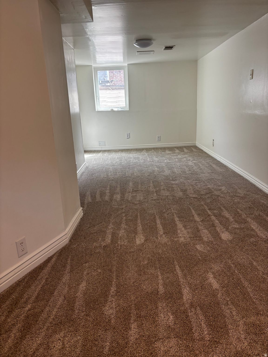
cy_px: 178
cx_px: 134
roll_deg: +2.7
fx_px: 268
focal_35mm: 26
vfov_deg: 67.3
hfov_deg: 53.1
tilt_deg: -15.6
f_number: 1.6
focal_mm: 5.96
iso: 100
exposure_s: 1/120
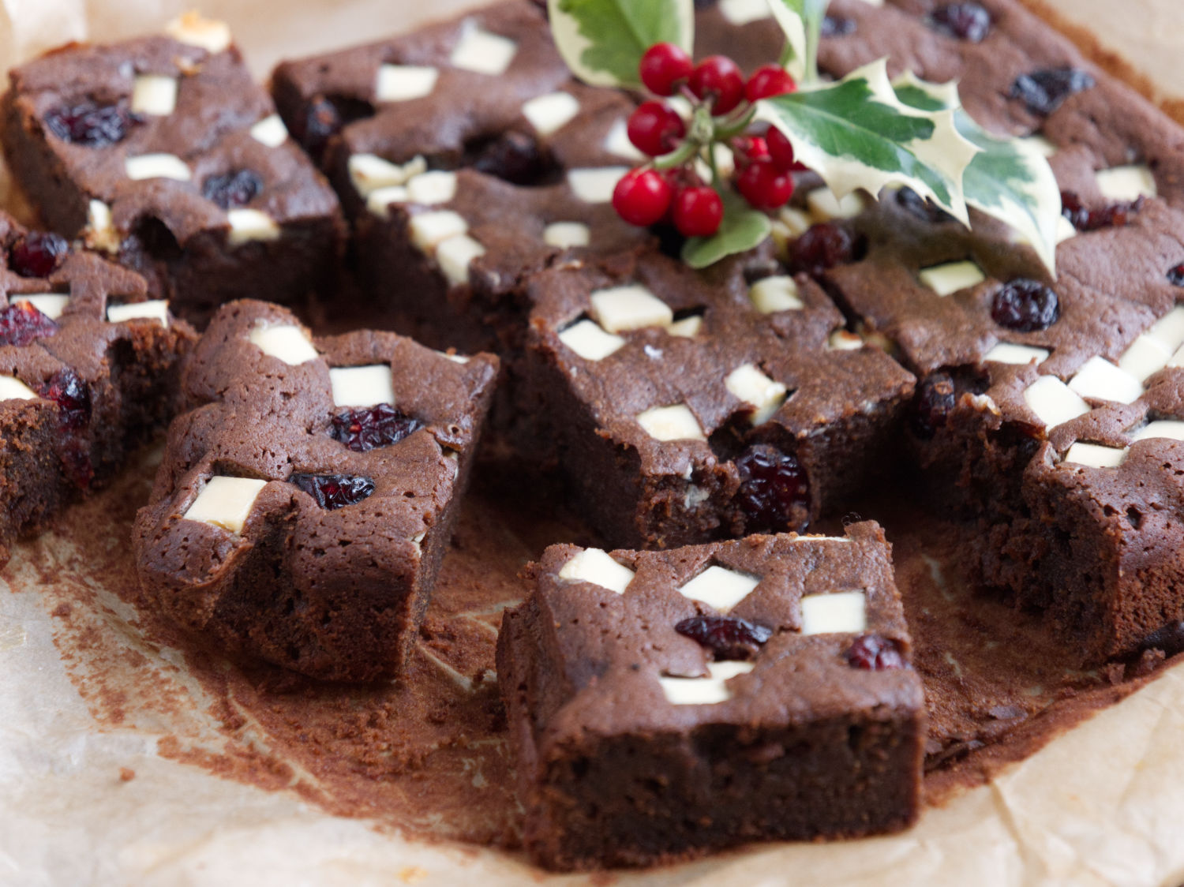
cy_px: 444
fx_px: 4103
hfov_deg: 16.4
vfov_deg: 12.3
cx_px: 592
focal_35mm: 120
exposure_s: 1/125
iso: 1250
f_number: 4
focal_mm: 60
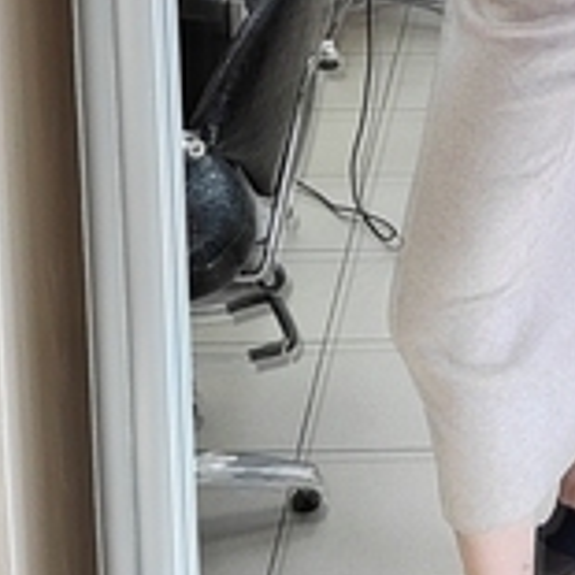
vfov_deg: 15.7
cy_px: -323
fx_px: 1898
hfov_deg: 16.6
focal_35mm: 101
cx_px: 668
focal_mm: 5.52
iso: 994
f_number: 1.9
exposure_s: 1/100
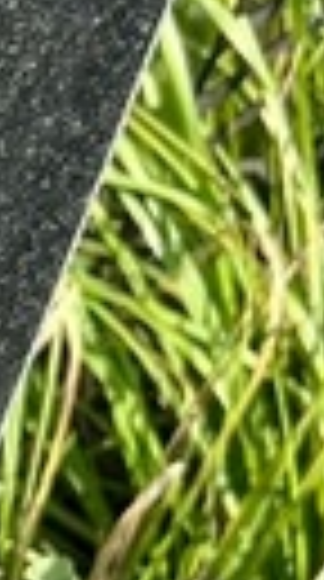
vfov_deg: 12.1
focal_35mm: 176
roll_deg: -2.6
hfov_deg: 5.8
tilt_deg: -40.9
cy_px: 602
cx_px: -990
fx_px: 2704
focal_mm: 5.7
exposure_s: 1/1431
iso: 50
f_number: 1.5
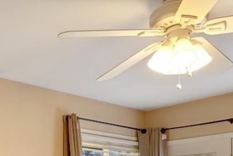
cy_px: 203
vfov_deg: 20.6
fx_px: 388
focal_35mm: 60
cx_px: 22
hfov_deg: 31.8
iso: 400
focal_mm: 16
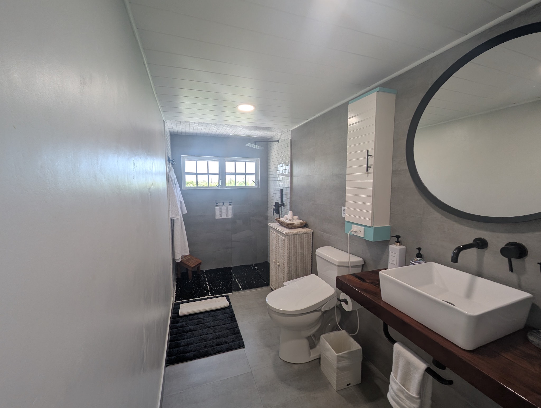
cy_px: 204
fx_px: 203
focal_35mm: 13
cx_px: 270
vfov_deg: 90.1
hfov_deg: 106.1
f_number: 2.2
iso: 90
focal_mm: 1.95
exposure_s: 1/120
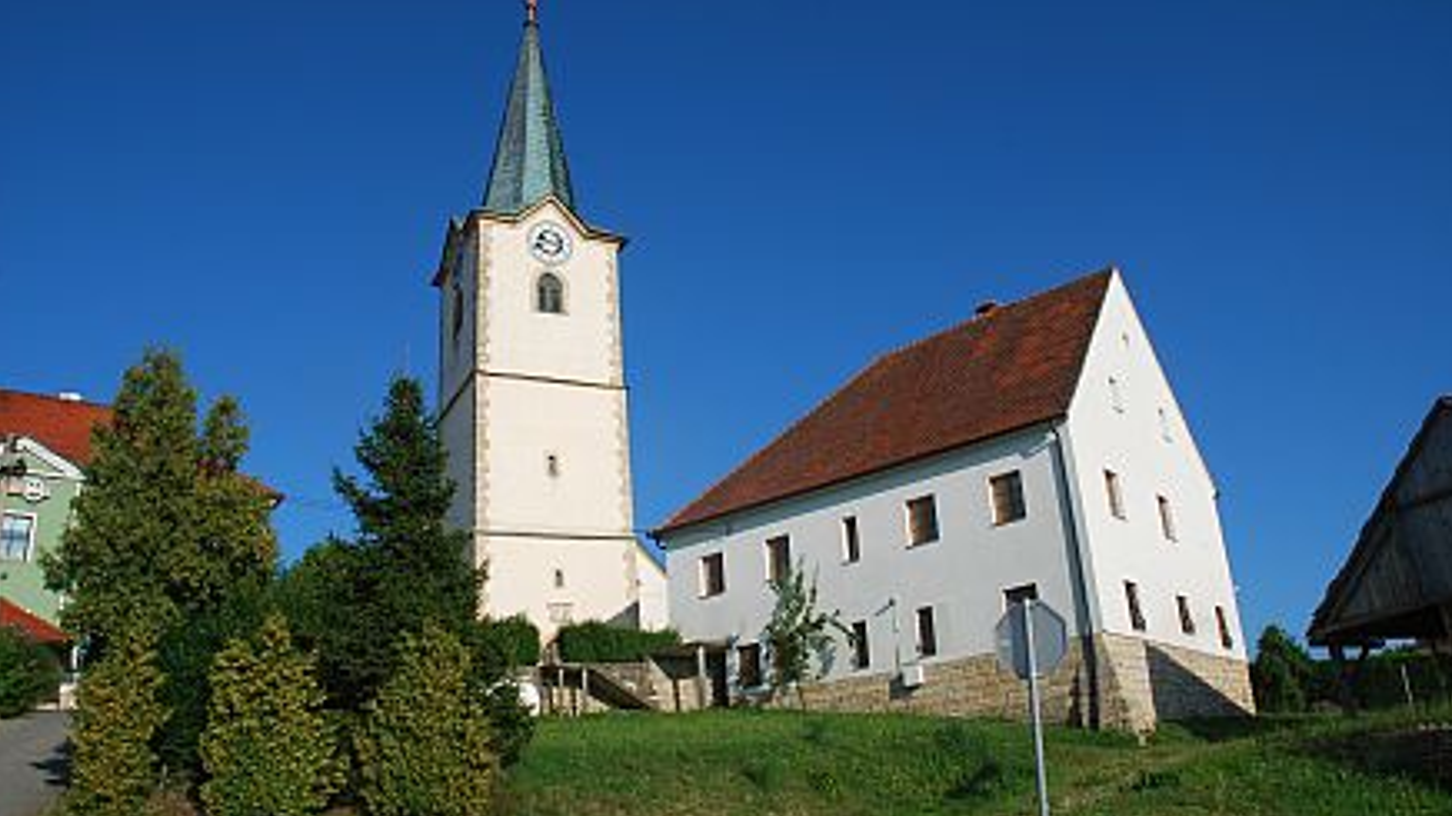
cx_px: 728
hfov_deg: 66.1
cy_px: 385
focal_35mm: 29
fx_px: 1116
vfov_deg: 40.1
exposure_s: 1/250
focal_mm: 18
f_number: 10
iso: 125
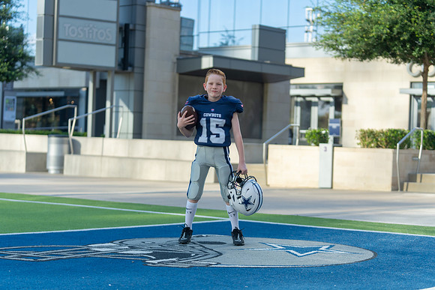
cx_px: 218
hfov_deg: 27.3
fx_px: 894
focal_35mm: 74
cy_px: 145
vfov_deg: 18.4
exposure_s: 1/500
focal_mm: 74
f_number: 2.8
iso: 100
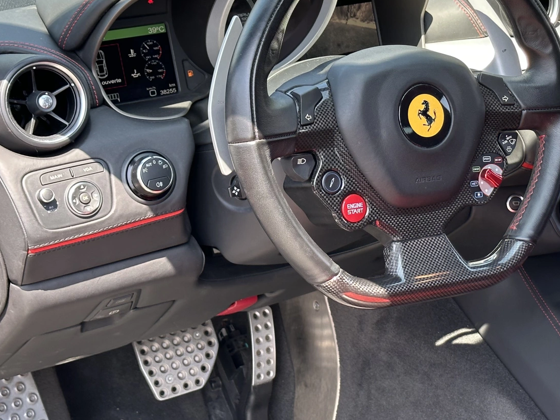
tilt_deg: -17.0
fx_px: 1359
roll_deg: +1.4
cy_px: 156
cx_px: 410
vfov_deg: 17.5
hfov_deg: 23.1
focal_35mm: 84
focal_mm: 6.86
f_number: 1.78
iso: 64
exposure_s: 1/284
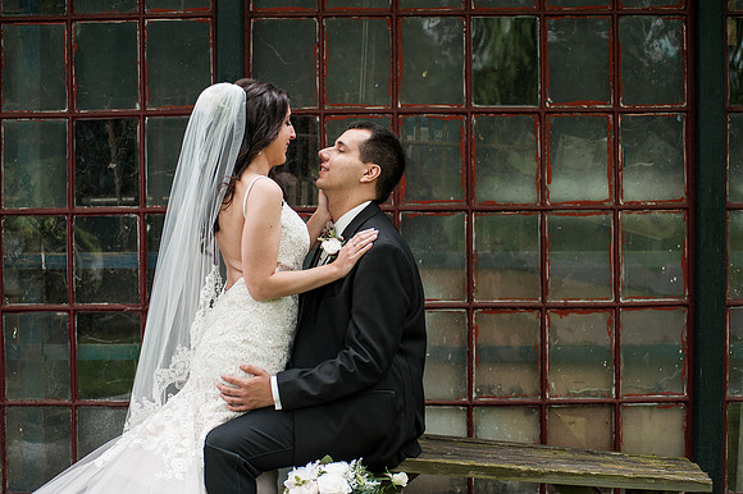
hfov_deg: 25.4
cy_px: 247
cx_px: 372
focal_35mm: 80
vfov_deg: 17.0
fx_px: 1650
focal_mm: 80
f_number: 3.2
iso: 200
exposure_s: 1/500
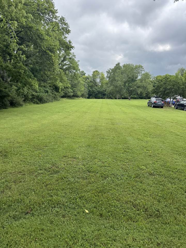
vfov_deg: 71.6
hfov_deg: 56.8
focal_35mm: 24
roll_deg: +0.1
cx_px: 93
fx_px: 172
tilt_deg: -11.2
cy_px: 124
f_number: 1.78
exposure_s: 1/1193
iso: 80
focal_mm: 6.76
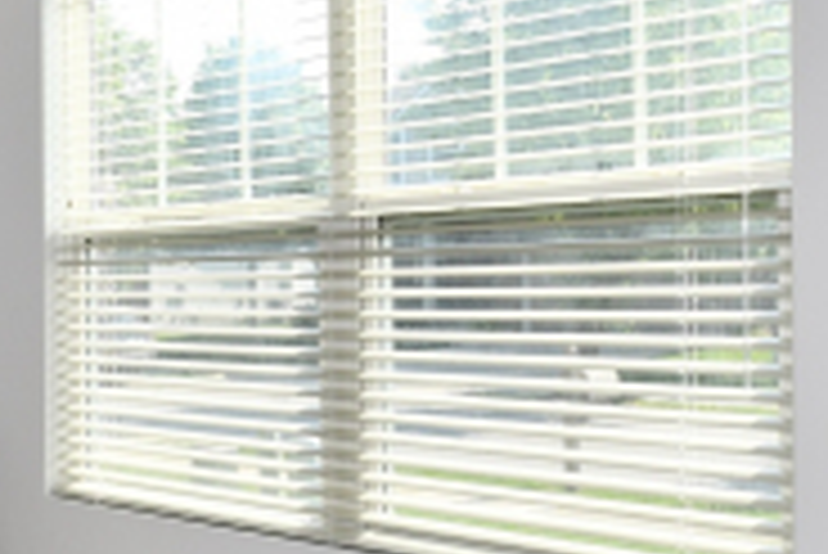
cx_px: -302
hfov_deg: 27.8
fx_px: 1312
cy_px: 338
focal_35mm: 57
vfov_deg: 23.8
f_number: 9
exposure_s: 1/250
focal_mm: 14
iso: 640
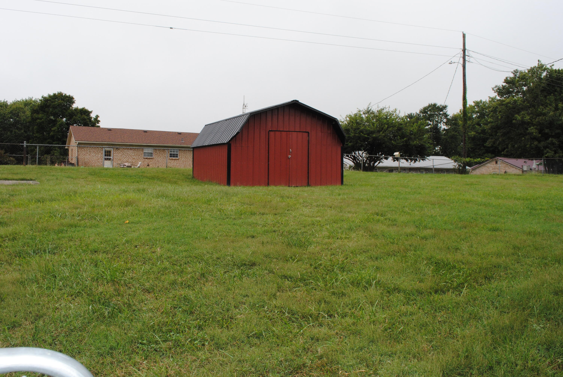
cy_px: 188
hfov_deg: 61.9
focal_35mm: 30
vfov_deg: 43.7
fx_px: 470
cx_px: 282
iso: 400
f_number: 11
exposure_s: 1/200
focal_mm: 20
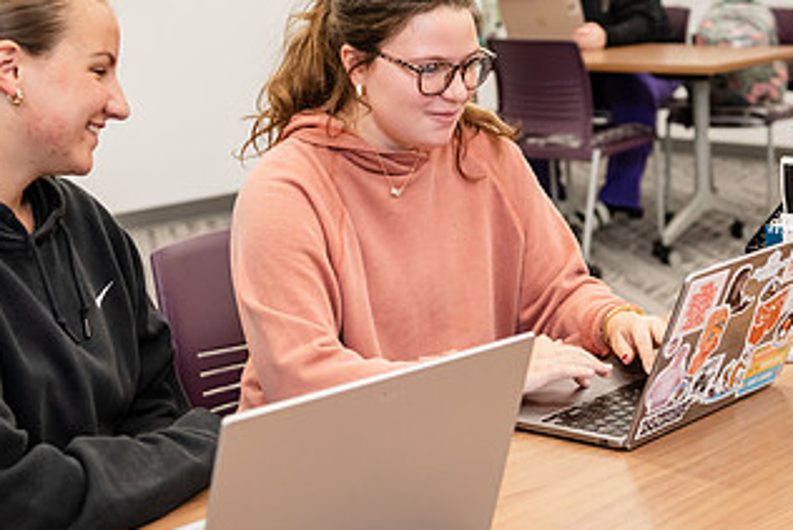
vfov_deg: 17.7
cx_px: 432
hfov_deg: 26.3
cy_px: 165
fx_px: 1697
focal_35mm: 77
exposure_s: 1/200
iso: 1000
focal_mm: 42
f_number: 3.2
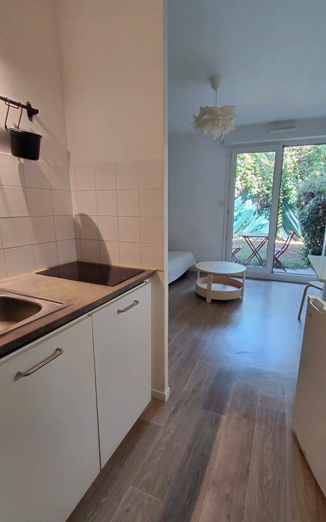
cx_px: 184
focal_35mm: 17
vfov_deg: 94.4
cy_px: 261
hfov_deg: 67.7
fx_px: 242
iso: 125
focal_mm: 1.64
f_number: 2.2
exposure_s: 1/60
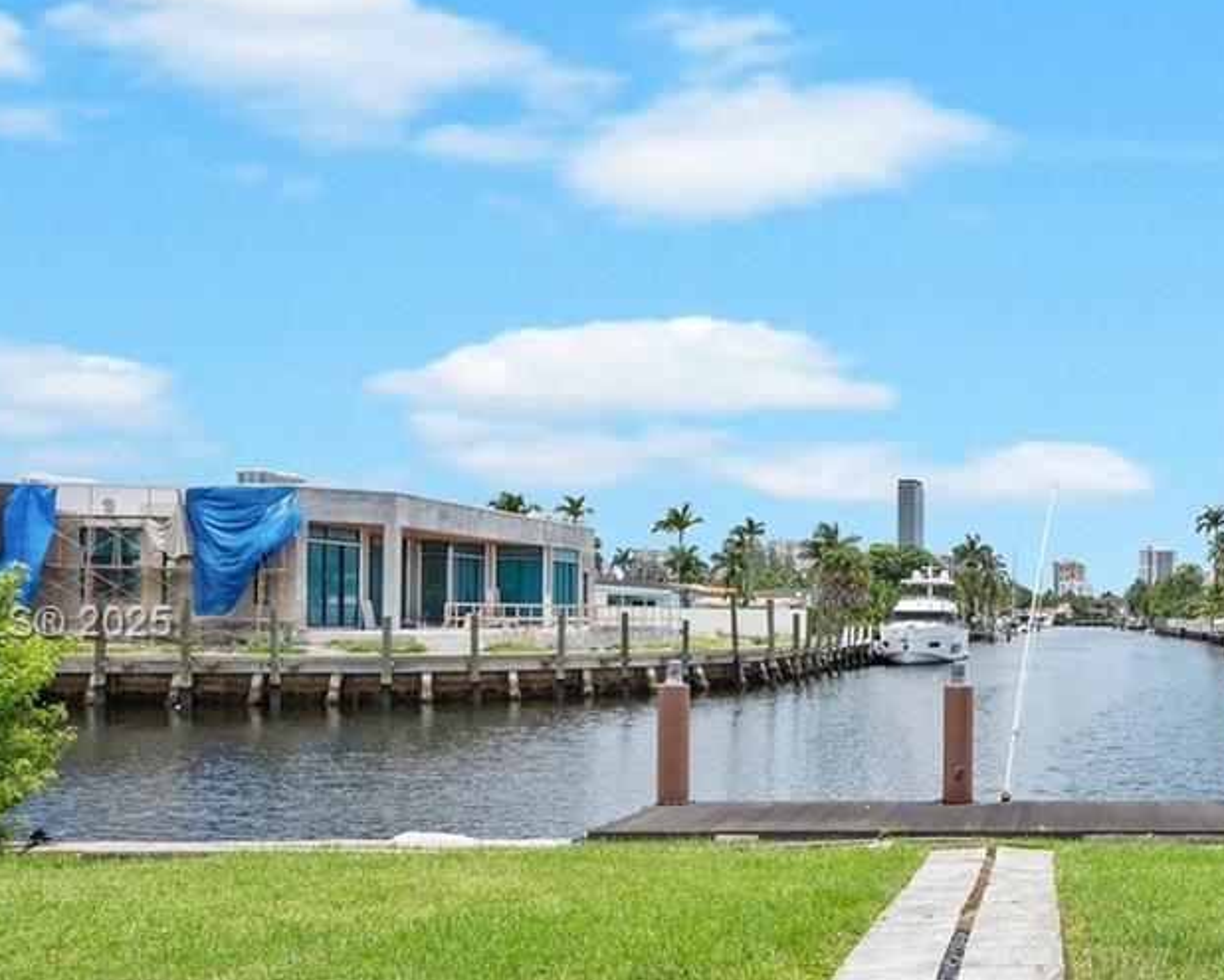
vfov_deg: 43.0
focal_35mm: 34
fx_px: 1232
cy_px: 627
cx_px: 1123
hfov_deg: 47.0
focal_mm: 14
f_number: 8
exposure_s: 1/800
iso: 200
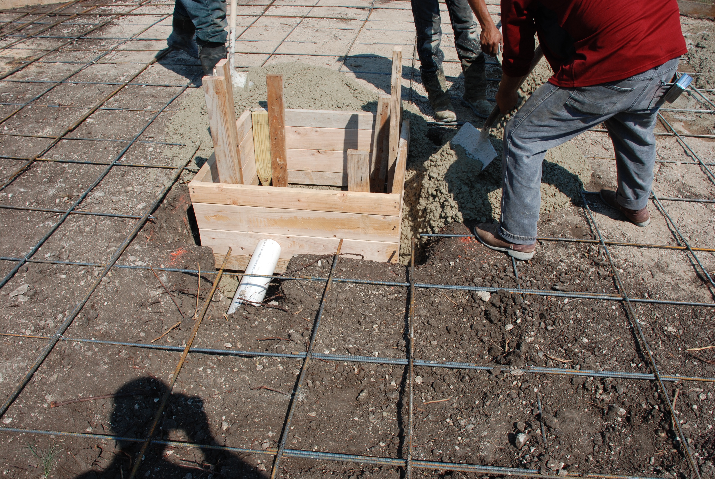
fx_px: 597
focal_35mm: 30
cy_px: 240
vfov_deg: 43.7
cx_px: 358
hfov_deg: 61.9
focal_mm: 20
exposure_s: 1/250
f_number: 8
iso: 100
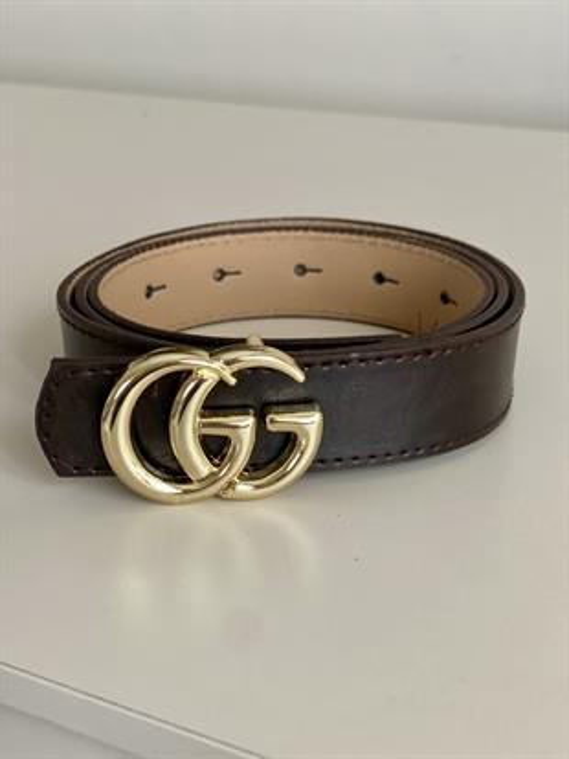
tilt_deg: -22.1
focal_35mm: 52
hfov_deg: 28.0
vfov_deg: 36.8
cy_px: 380
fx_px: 1139
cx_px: 284
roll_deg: +0.3
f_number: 2
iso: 200
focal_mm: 6
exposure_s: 1/33
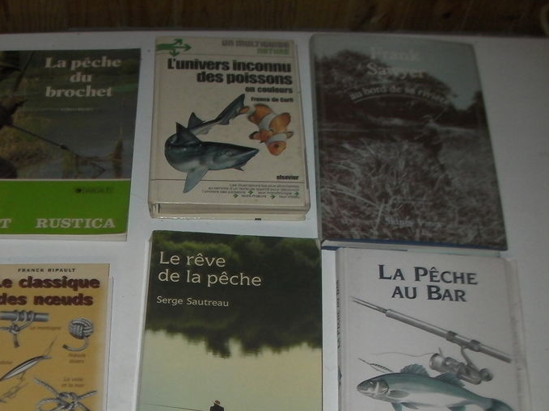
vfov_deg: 25.8
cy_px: 300
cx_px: 146
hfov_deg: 33.8
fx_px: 888
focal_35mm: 56
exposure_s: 1/30
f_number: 3.5
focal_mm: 6.3
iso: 200
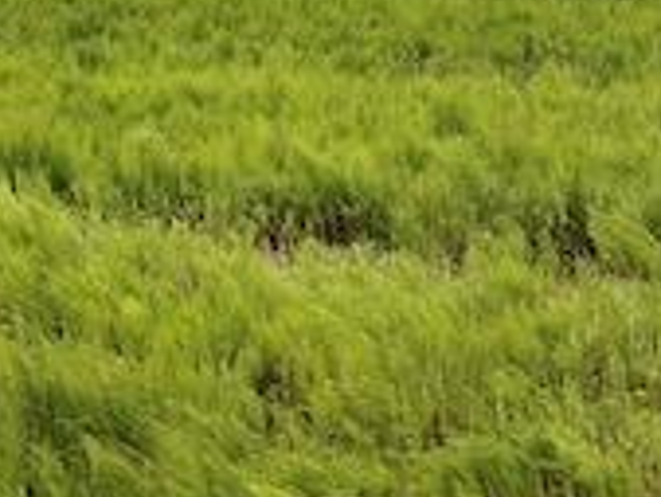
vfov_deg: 10.2
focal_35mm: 145
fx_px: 2771
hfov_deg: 12.3
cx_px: -575
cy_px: 342
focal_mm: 12.29
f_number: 2.8
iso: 240
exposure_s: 1/200
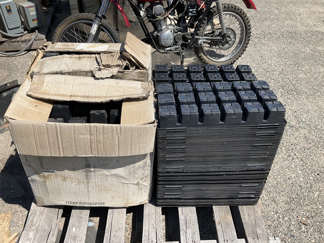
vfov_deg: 48.2
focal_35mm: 29
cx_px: 162
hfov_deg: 61.7
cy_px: 122
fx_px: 271
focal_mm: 3
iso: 25
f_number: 1.8
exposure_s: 1/1984
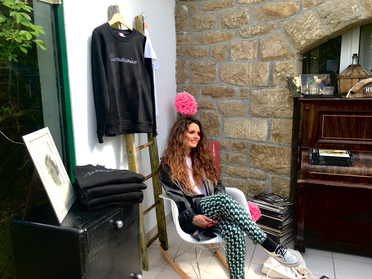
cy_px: 140
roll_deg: +1.0
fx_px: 312
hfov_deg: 61.7
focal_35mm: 29
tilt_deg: -8.5
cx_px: 186
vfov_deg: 48.2
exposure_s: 1/295
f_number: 2.2
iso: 25
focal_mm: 4.15
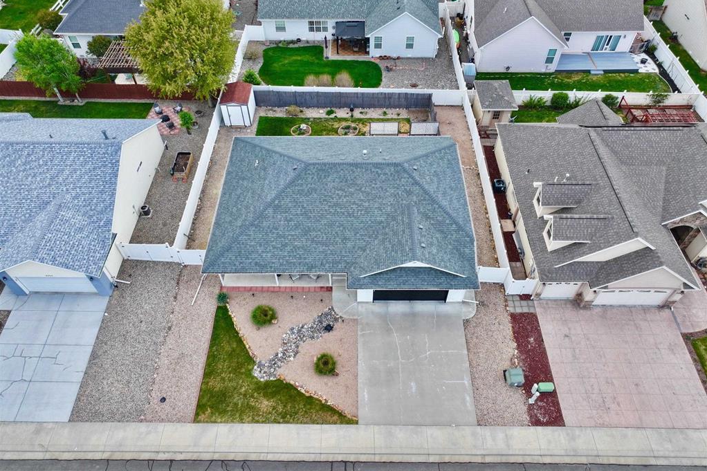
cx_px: 354
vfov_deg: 51.3
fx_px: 491
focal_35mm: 25
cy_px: 227
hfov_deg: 71.5
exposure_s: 1/400
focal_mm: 12.29
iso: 100
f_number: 2.8
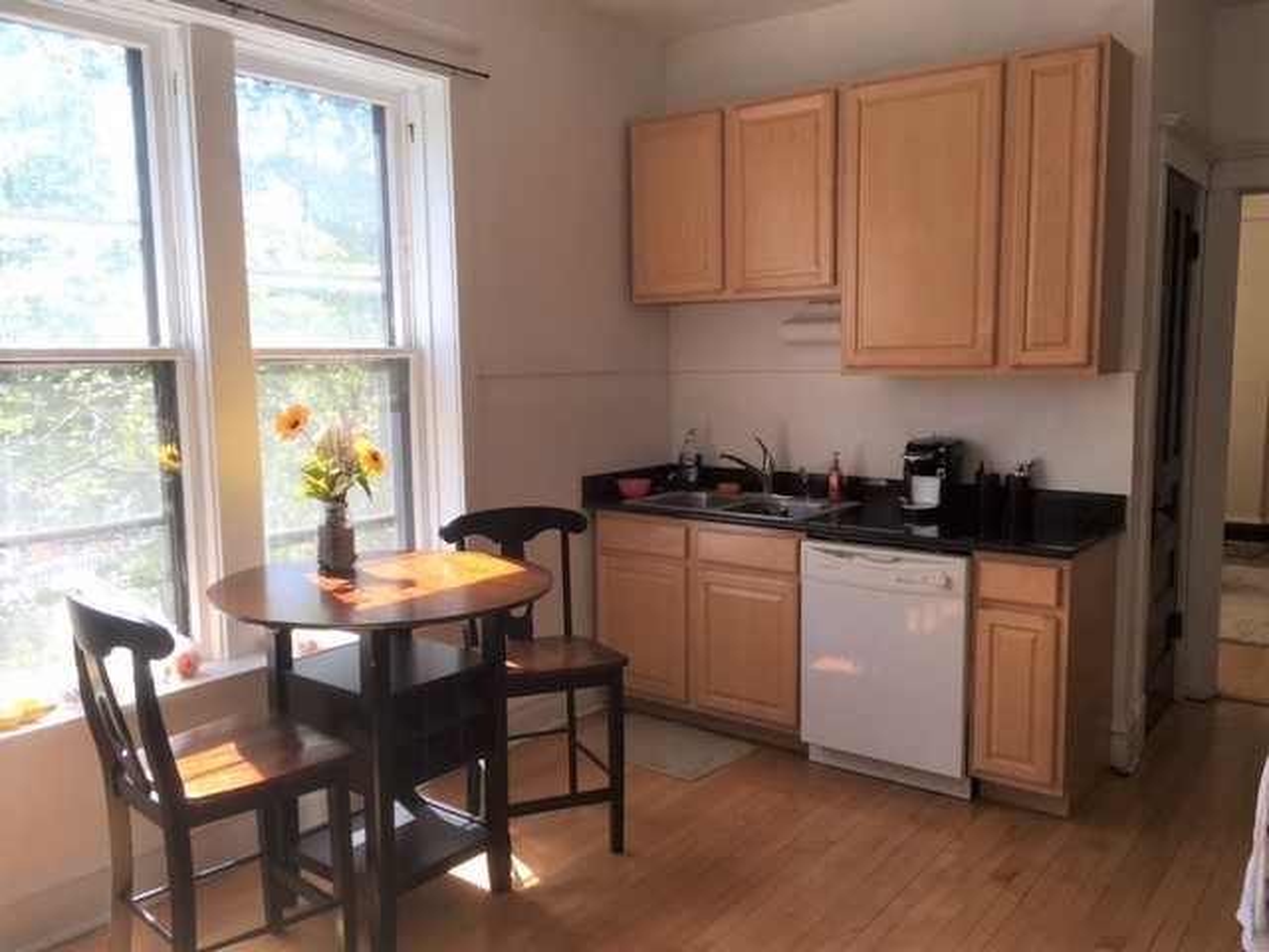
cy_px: 476
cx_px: 634
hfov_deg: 61.7
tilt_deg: -6.8
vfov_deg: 48.2
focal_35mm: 29
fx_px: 1063
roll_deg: +0.8
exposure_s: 1/120
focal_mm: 4.15
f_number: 2.2
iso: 32
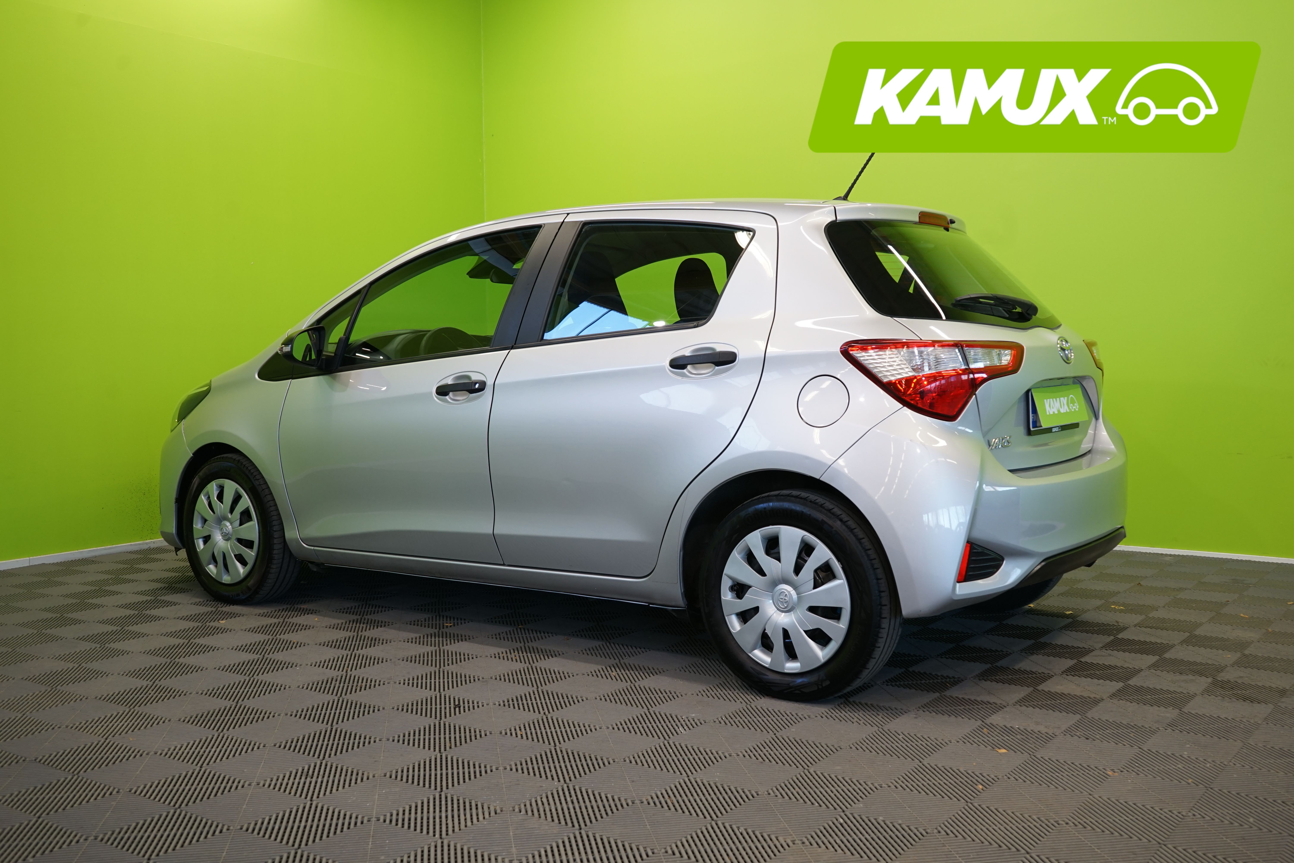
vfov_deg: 38.9
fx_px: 1222
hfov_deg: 55.8
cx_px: 647
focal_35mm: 34
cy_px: 432
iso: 500
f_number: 6.3
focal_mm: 34
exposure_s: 1/30
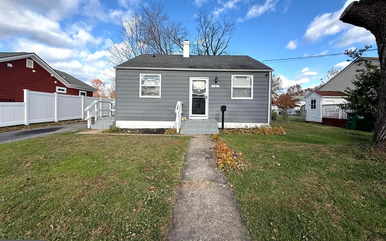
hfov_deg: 101.5
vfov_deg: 74.6
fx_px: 158
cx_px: 193
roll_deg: -0.5
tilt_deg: +1.4
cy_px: 109
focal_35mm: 15
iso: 50
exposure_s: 1/779
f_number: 2.2
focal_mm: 2.22
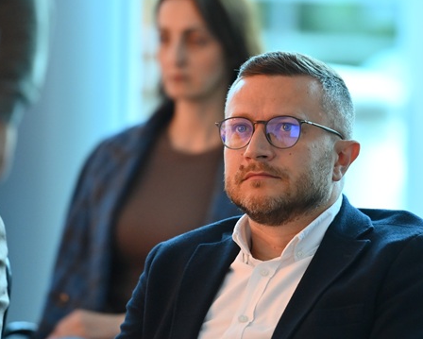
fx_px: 4197
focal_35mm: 335
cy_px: 153
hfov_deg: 5.8
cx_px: 281
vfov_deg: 4.6
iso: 2000
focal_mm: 200
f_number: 2.8
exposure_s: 1/160
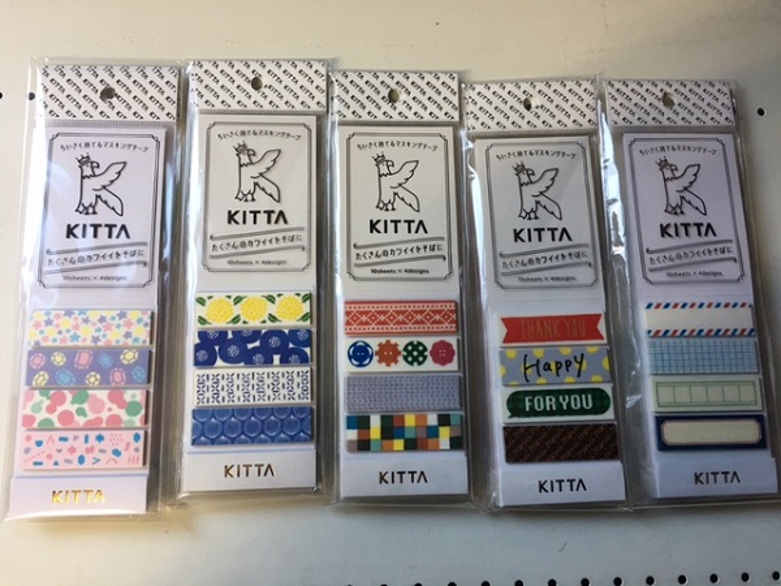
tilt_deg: -80.3
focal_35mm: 29
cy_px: 293
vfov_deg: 48.2
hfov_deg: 61.7
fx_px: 654
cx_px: 390
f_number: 2.2
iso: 25
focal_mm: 4.15
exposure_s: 1/15
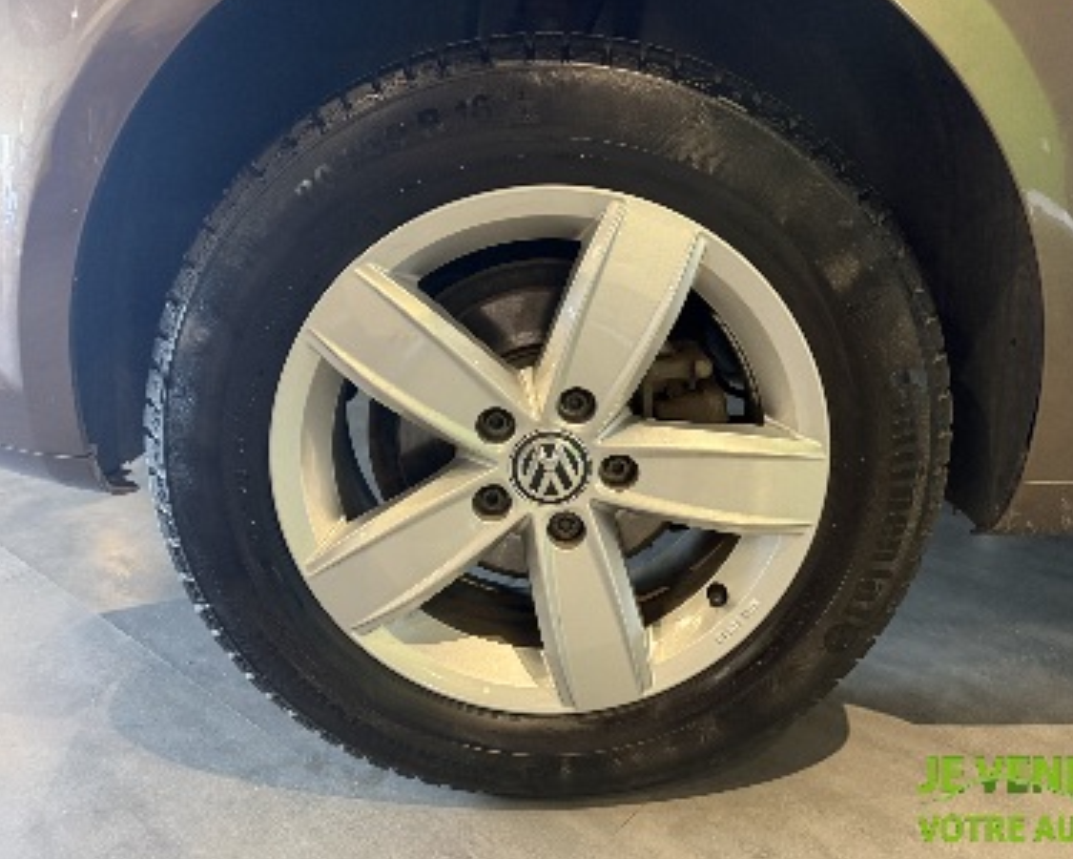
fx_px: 826
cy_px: 418
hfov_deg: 66.0
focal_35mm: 26
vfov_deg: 54.9
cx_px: 544
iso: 640
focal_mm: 6.76
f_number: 1.78
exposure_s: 1/50
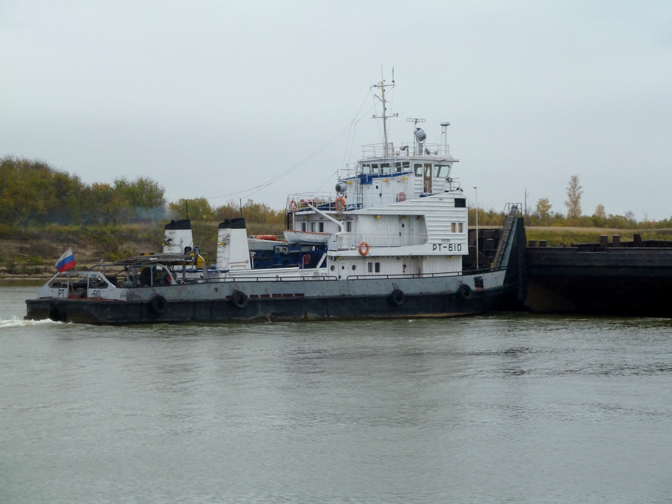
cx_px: 336
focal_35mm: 111
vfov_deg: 13.3
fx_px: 2155
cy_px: 252
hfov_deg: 17.7
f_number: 4.4
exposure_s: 1/320
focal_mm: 18.2
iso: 80
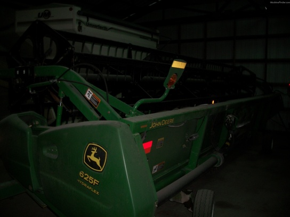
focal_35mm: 32
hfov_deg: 56.8
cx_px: 145
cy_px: 108
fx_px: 268
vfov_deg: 44.2
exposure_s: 1/30
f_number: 2.9
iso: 80
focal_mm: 5.7
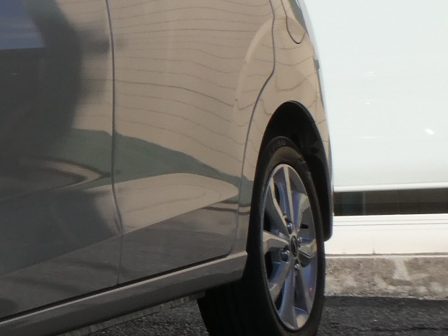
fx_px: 1696
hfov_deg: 13.0
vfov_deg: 11.3
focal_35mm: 131
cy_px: 105
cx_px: -464
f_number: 4.5
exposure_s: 1/800
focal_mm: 5.4
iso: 80
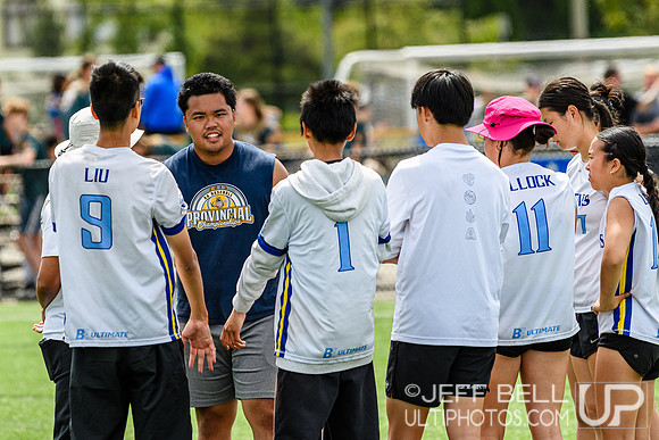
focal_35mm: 368
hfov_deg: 5.6
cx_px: 222
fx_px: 6746
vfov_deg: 3.7
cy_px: 148
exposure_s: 1/1250
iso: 100
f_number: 3.2
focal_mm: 185
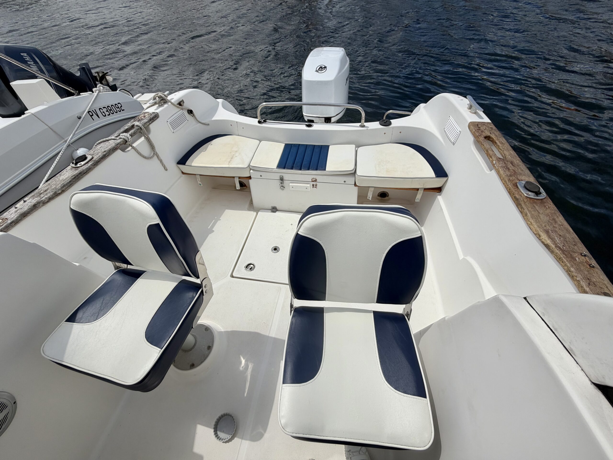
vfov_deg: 85.7
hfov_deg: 102.1
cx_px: 306
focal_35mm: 14
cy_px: 230
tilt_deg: -50.9
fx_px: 248
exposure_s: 1/1795
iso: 20
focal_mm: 2.22
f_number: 2.2
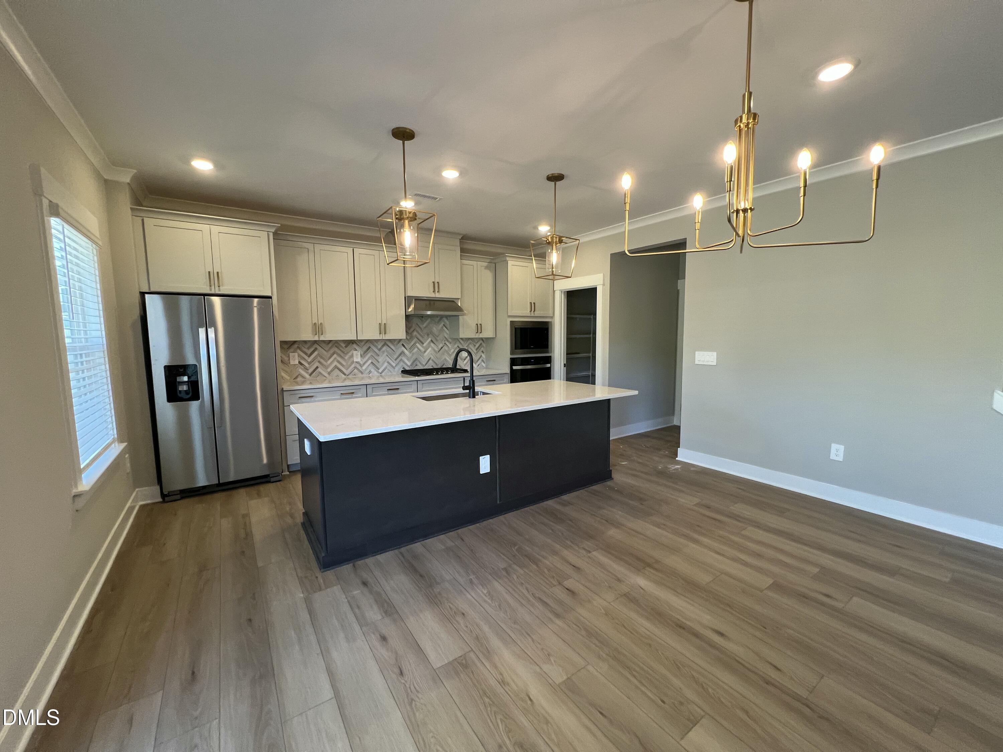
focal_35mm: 13
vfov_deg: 89.9
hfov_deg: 106.2
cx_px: 502
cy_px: 376
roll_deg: +1.4
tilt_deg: -5.0
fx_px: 377
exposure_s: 1/120
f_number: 1.8
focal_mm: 1.57
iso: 250
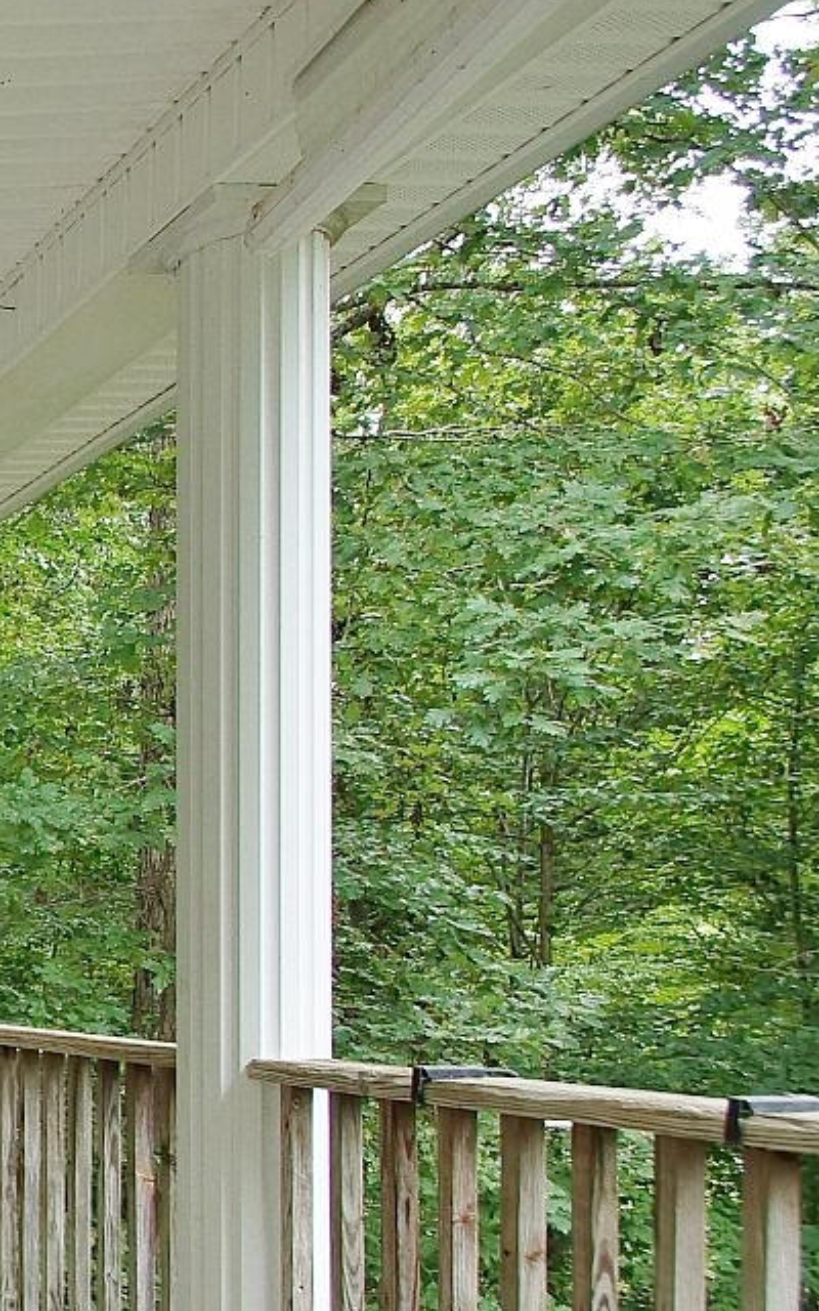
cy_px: 942
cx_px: -647
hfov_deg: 20.8
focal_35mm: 43
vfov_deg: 45.0
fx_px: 1536
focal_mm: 10
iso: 400
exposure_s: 1/160
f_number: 4.5
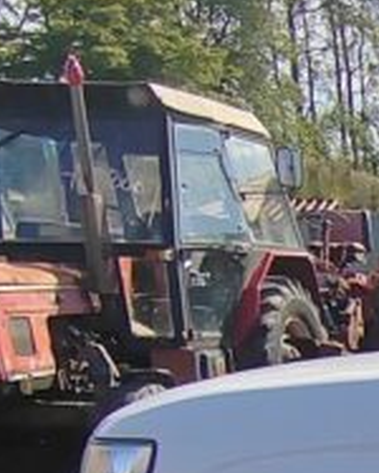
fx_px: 1344
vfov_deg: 18.4
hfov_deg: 12.7
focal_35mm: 96
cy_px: 632
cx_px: 889
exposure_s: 1/1600
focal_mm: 2.16
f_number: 2.2
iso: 100
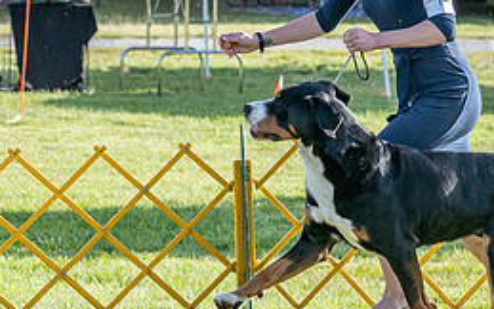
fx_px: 5238
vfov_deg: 3.4
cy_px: -42
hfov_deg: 5.4
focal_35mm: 389
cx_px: 307
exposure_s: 1/1250
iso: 1000
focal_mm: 125
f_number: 6.3
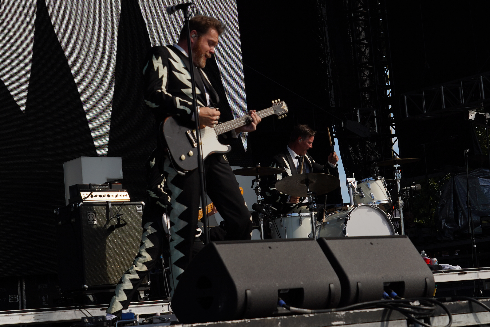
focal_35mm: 91
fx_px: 1238
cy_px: 105
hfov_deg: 22.4
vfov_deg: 15.0
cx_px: 205
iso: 100
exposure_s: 1/500
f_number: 8
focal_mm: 65
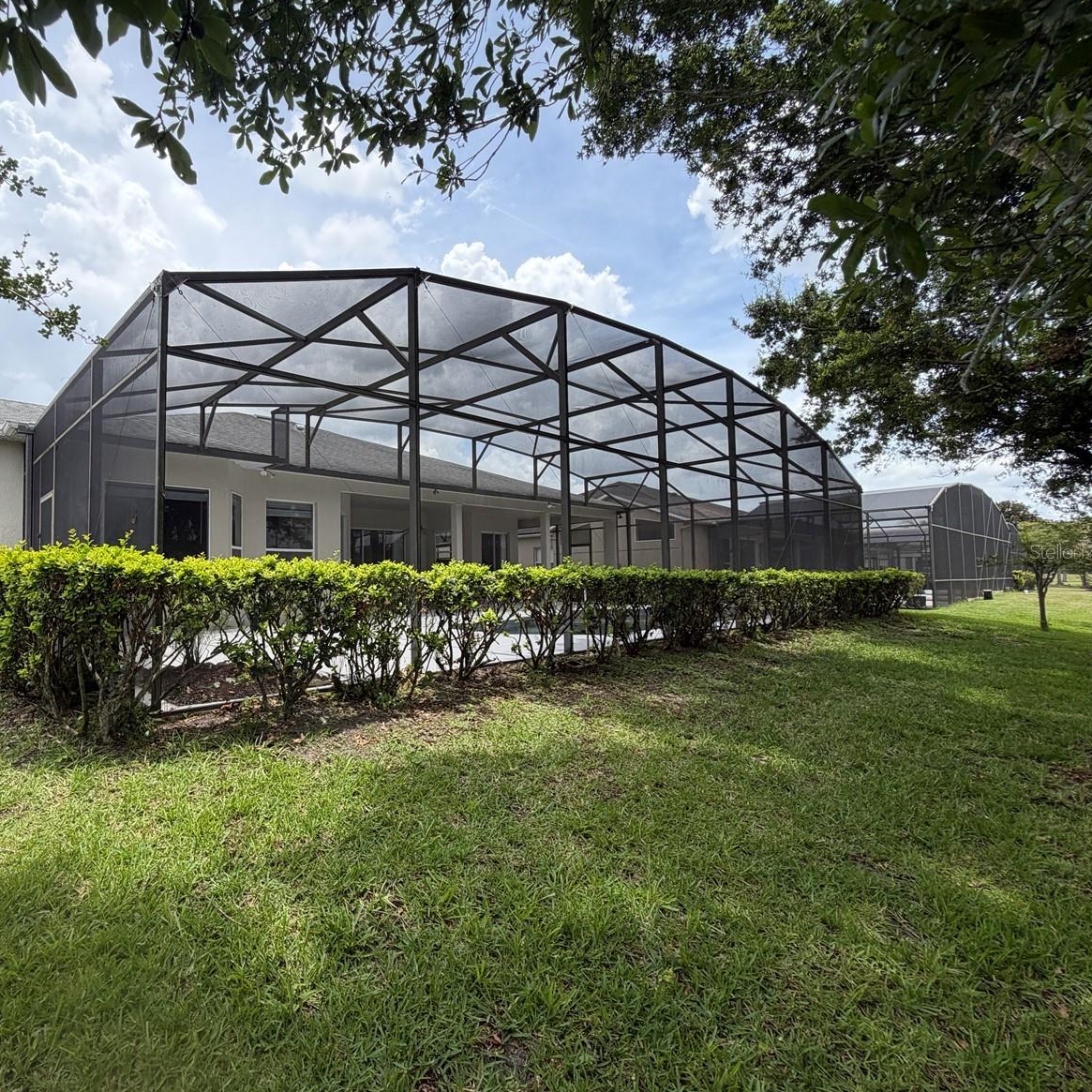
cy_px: 551
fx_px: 607
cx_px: 368
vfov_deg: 84.0
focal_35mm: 17
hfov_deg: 81.3
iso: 32
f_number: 2.2
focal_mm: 2.22
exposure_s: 1/770
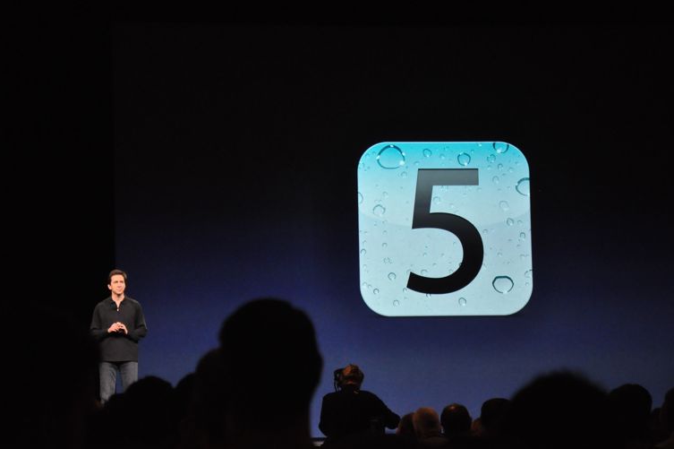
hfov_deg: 18.0
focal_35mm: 114
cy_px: 225
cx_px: 335
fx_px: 2124
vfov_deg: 12.1
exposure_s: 1/60
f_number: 5.3
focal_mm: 75
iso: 1600
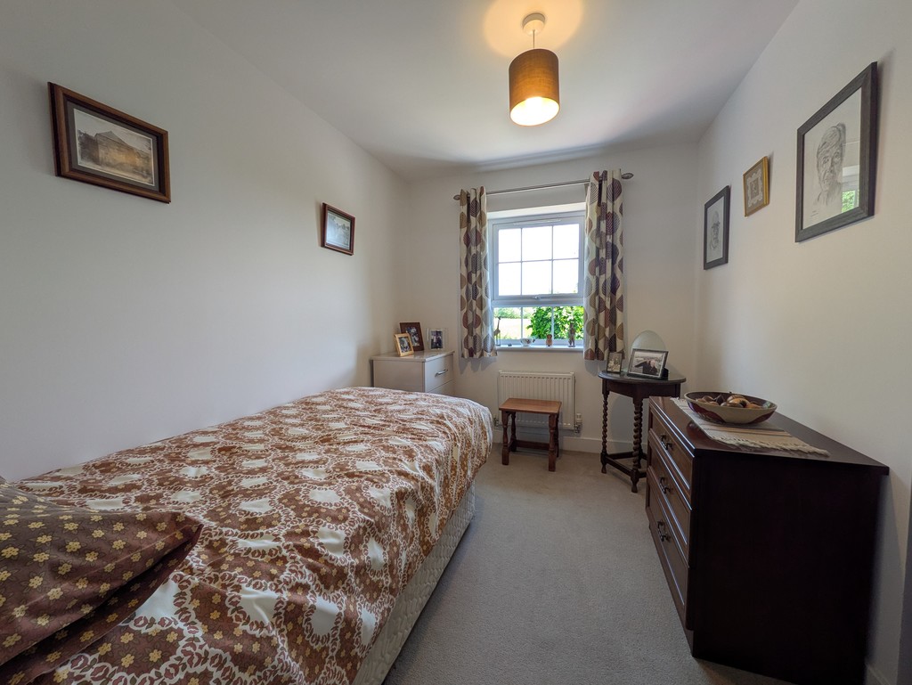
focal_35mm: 14
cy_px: 342
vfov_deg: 85.7
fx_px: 369
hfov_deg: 102.0
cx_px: 456
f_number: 2.2
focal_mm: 1.83
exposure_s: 1/100
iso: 56
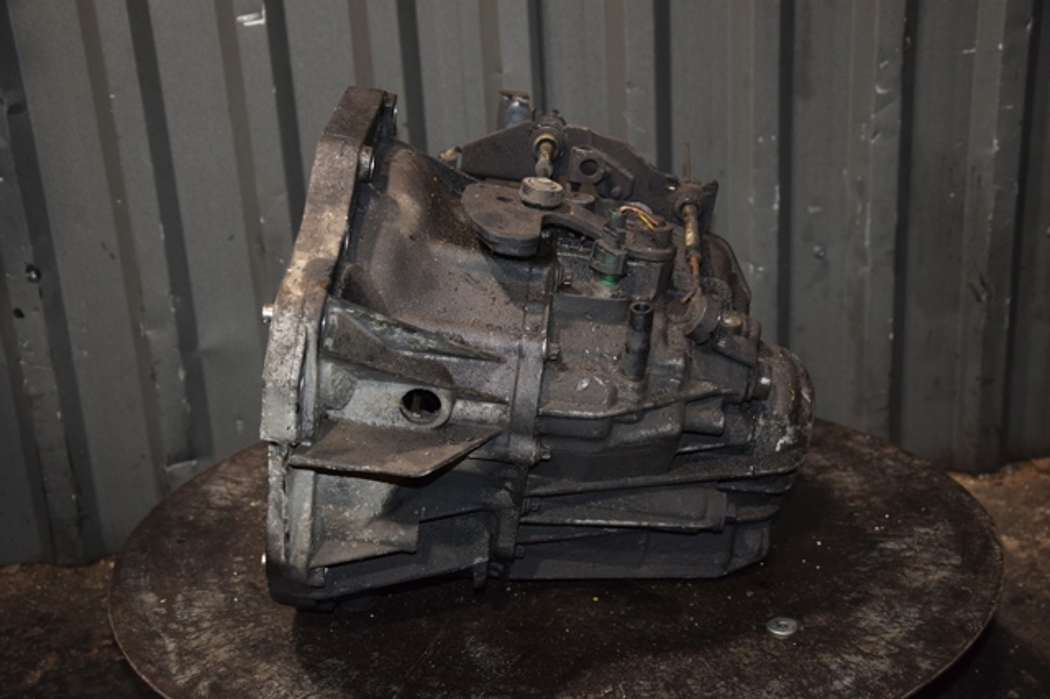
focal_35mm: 52
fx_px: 1530
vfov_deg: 25.7
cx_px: 525
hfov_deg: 37.9
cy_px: 350
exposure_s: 1/60
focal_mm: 35
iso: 800
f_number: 5
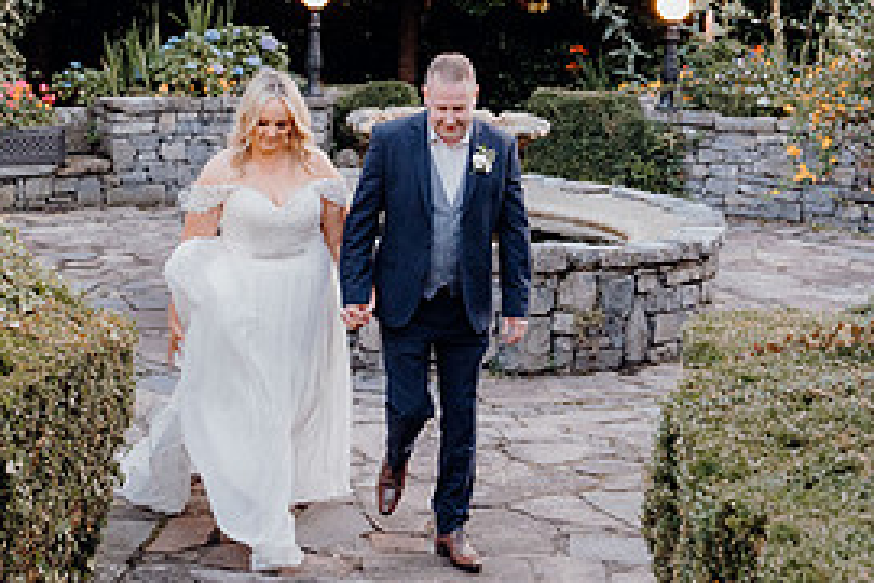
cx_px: 327
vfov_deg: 18.5
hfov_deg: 27.6
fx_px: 1772
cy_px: 102
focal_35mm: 73
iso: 4000
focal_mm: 34
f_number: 3.5
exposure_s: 1/160
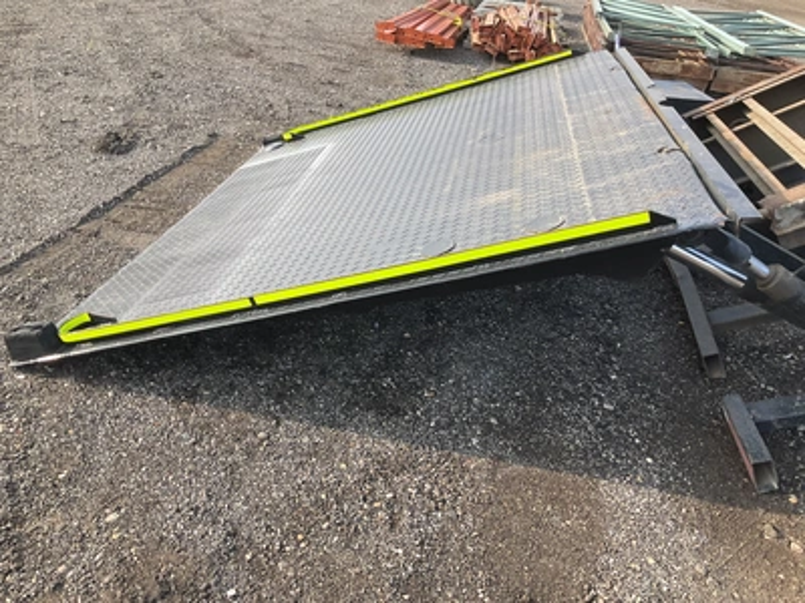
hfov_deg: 61.7
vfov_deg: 48.2
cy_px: 302
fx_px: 674
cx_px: 402
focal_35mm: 29
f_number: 1.8
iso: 25
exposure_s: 1/469
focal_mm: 3
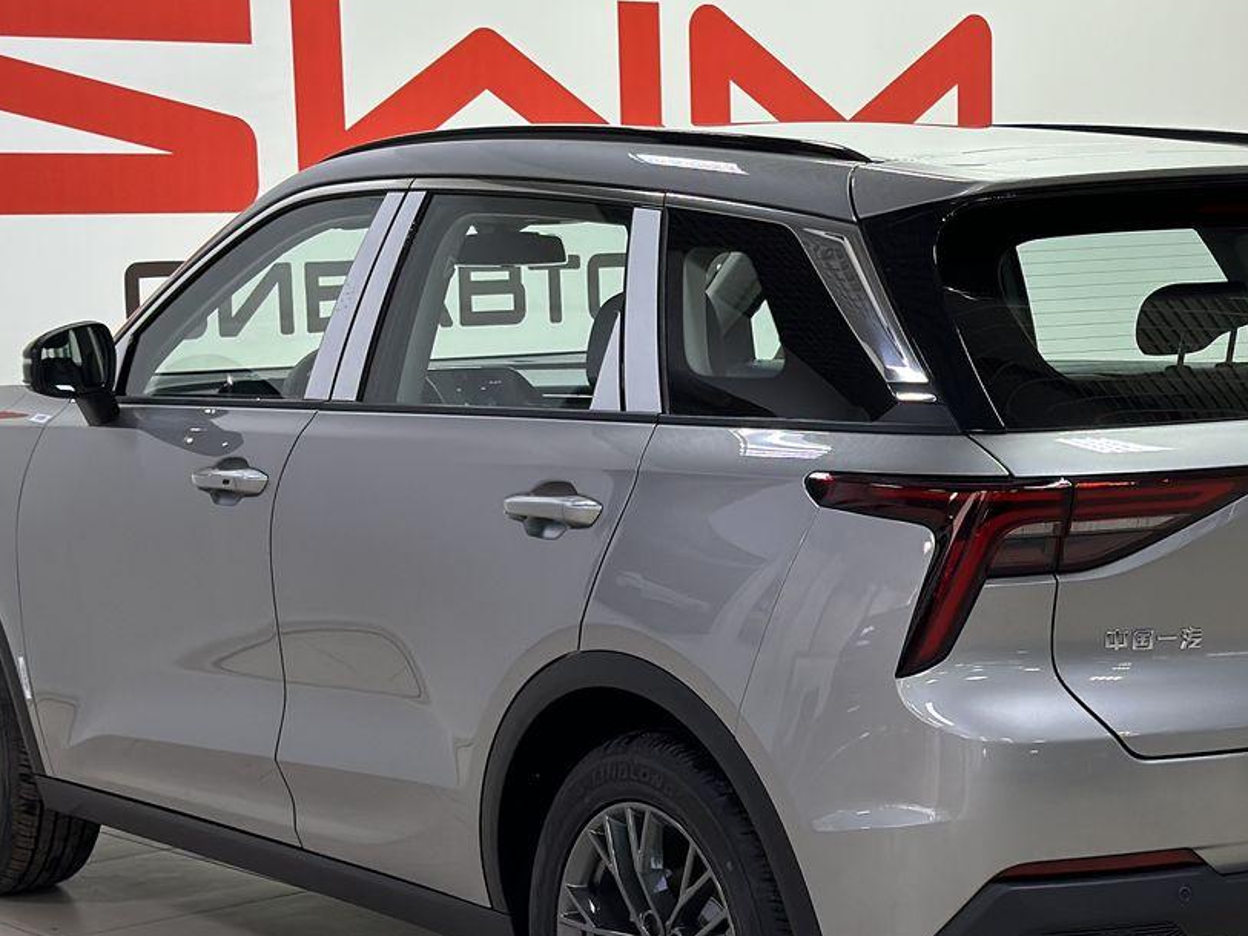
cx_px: 847
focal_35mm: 85
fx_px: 3065
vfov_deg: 17.3
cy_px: 644
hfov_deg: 22.9
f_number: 1.78
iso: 160
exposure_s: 1/100
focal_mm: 6.86
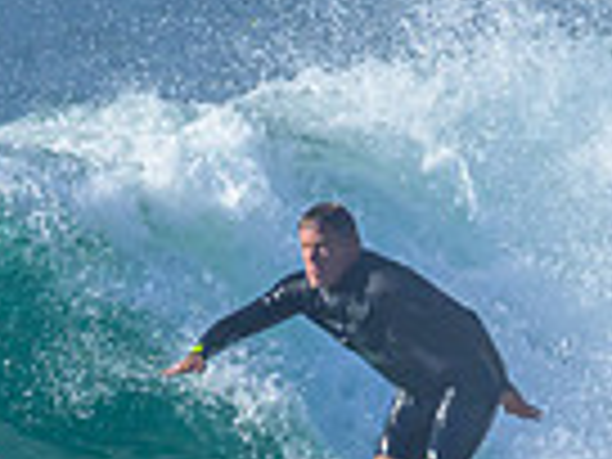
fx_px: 79223
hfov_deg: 0.4
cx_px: 420
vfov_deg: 0.3
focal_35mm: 4481
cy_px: 450
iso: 720
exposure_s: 1/3200
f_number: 6.3
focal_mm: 800
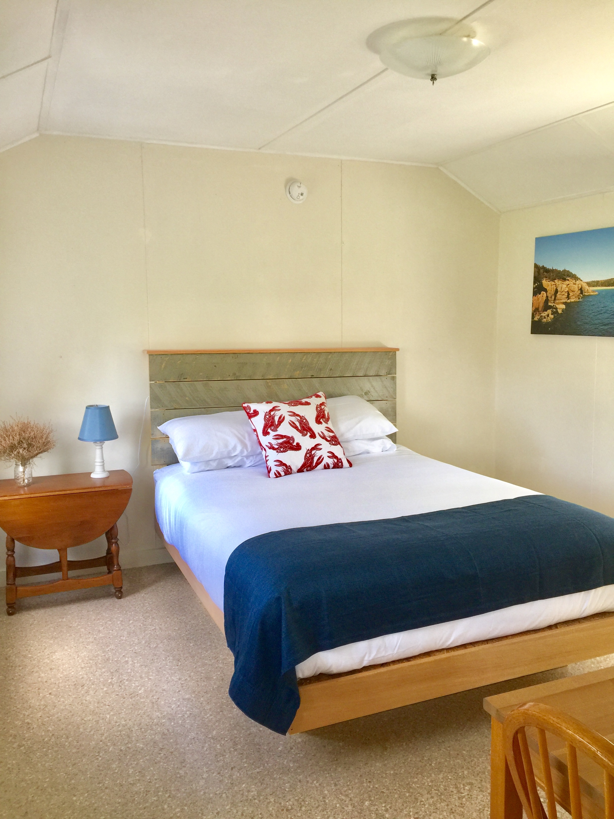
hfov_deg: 48.2
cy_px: 410
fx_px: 686
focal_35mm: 29
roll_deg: -0.2
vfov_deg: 61.7
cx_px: 307
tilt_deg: -6.5
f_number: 2.2
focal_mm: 4.15
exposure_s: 1/40
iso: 32
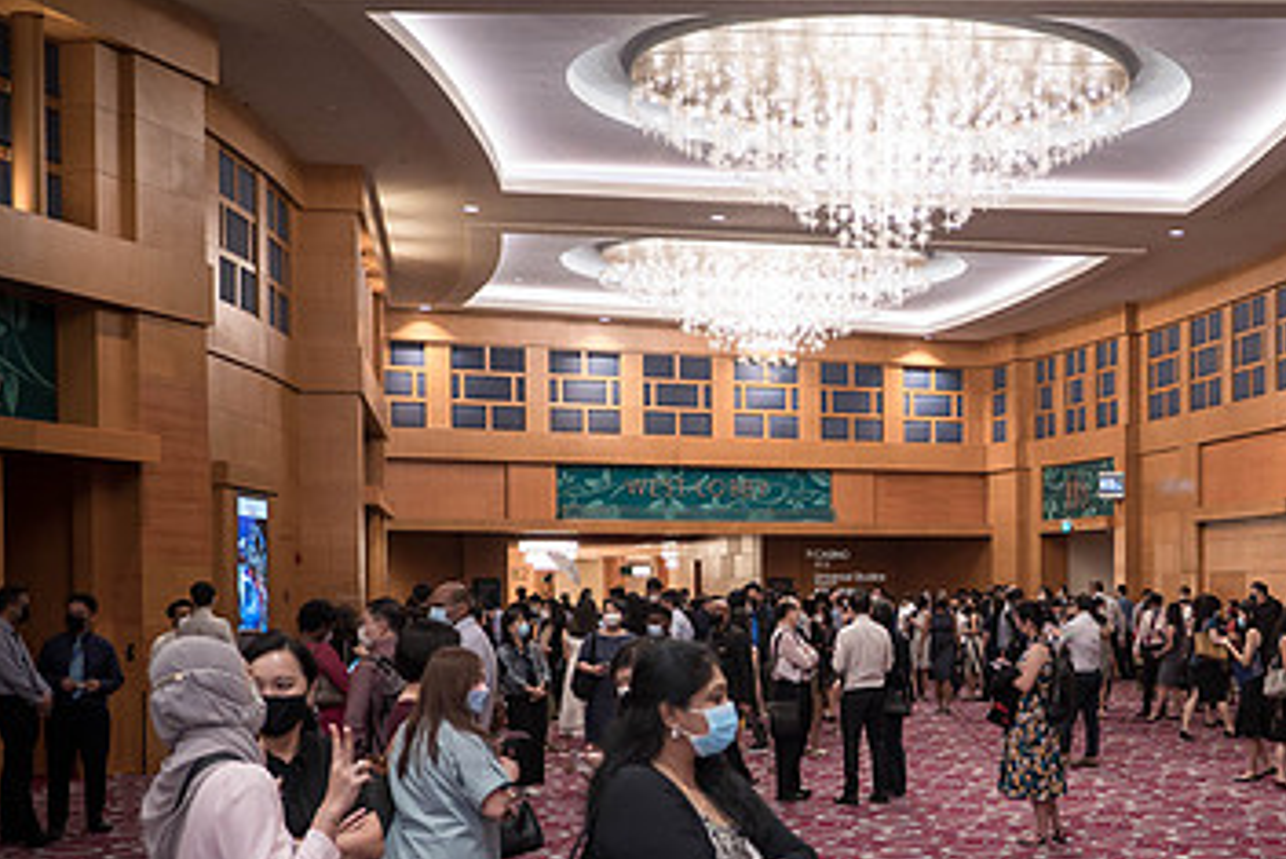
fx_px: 2144
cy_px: 638
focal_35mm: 60
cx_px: 1045
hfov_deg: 32.4
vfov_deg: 22.4
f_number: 1.7
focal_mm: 17
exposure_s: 1/160
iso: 1600
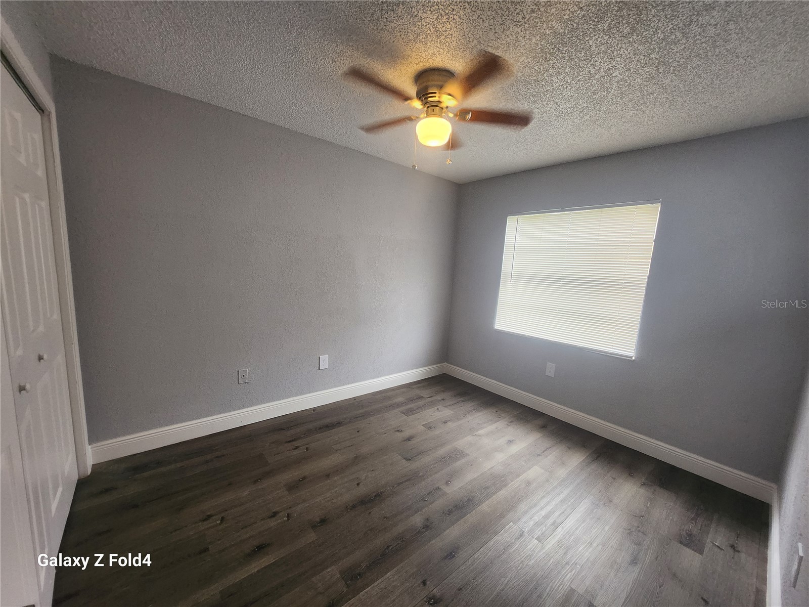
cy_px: 304
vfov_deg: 89.9
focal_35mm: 13
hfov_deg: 106.2
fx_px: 304
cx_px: 404
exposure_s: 1/60
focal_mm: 1.74
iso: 125
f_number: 2.2
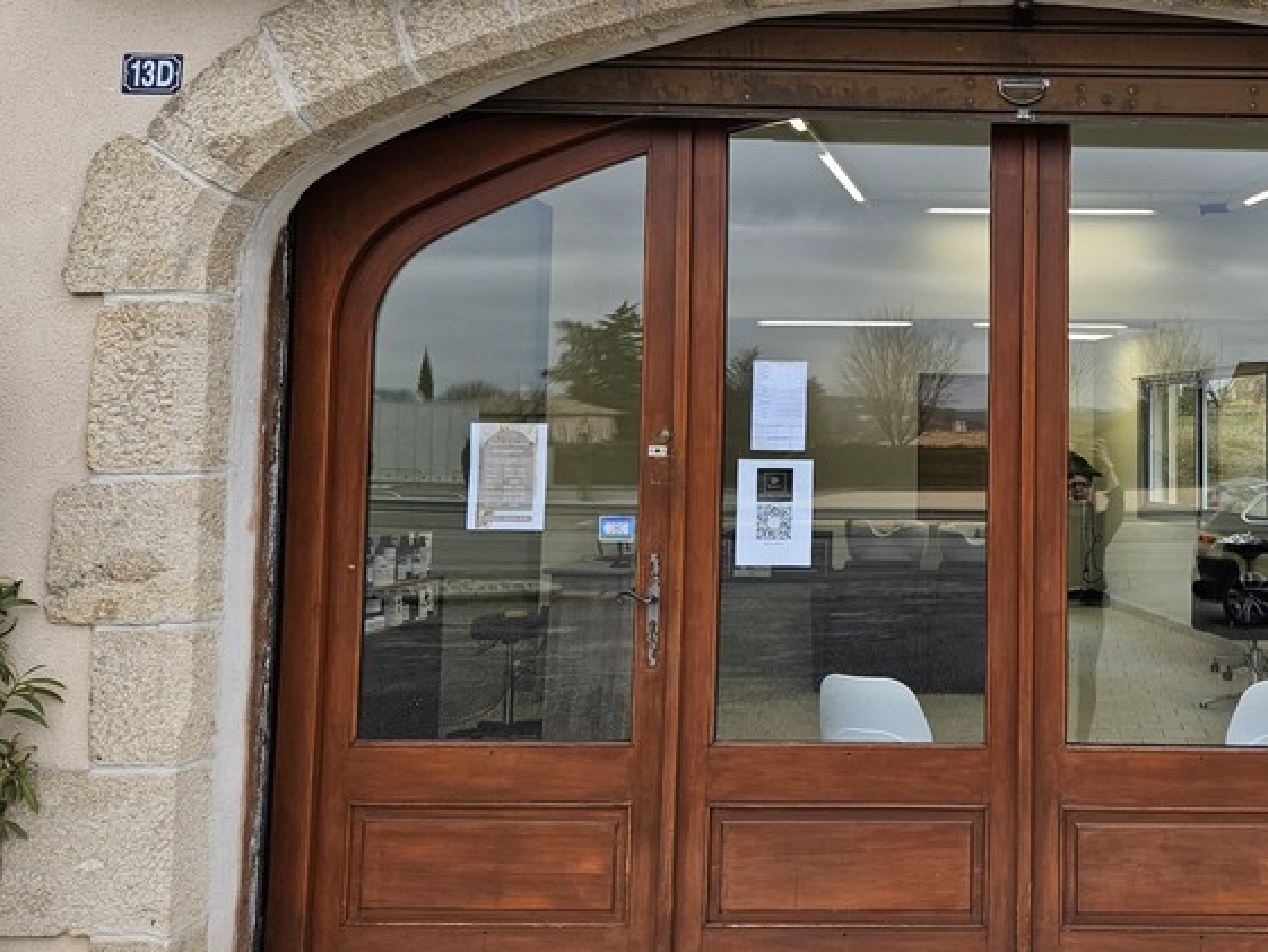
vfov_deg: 34.9
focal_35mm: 41
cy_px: 337
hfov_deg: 43.2
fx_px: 1502
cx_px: 1053
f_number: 1.8
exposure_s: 1/227
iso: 40
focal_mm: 5.4
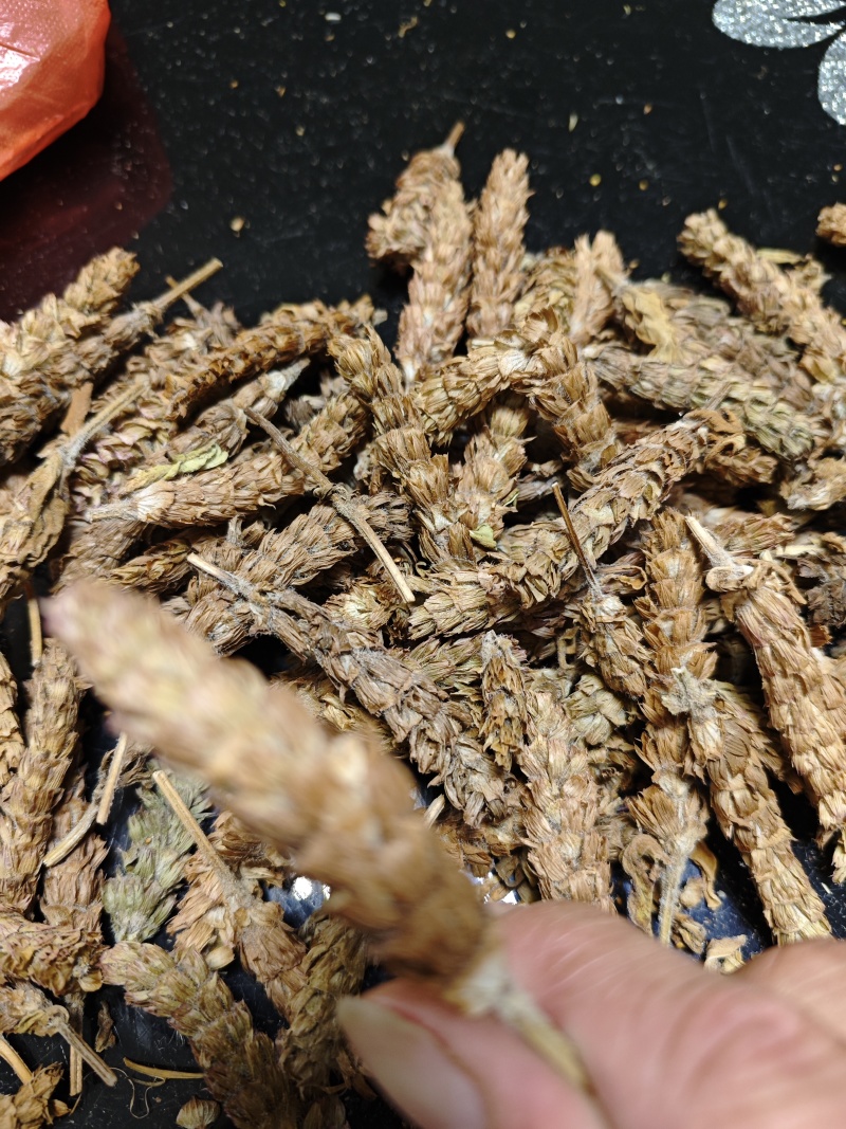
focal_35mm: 24
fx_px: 782
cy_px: 564
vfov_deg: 71.6
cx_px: 423
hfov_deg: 56.8
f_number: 1.6
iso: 400
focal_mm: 5.84
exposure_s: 1/50
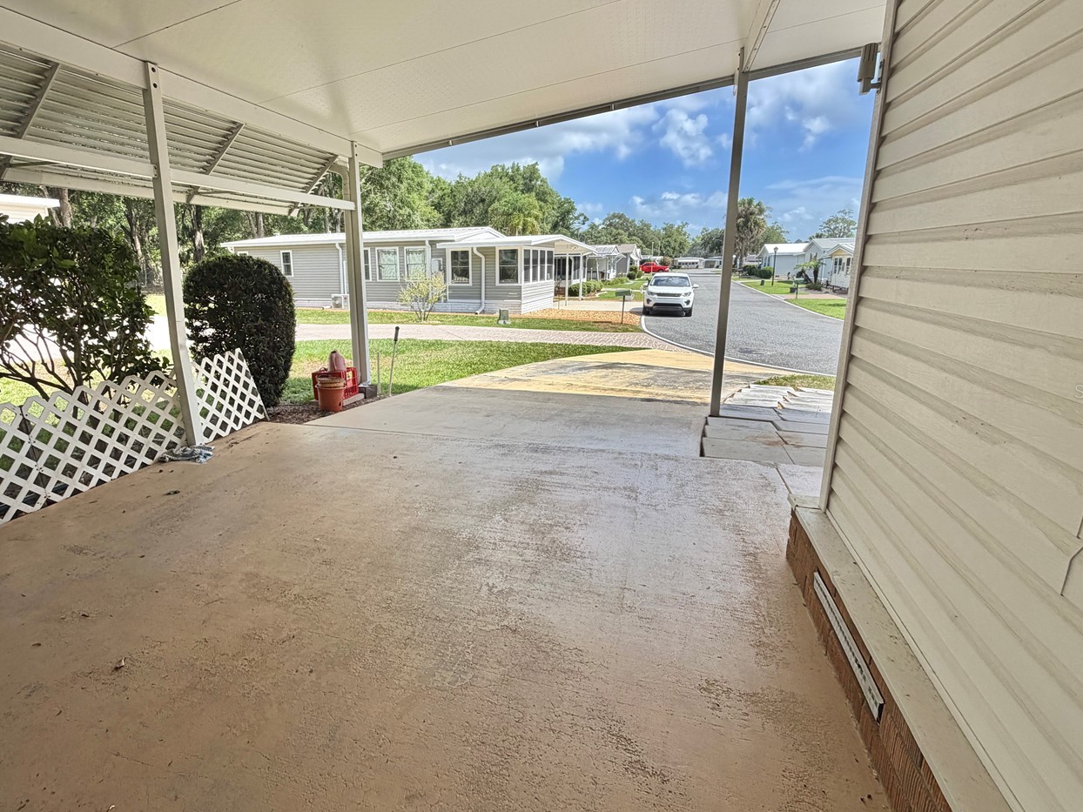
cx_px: 461
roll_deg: +2.0
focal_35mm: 18
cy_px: 391
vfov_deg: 71.6
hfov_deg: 87.1
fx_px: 563
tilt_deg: -12.8
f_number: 2.2
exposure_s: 1/644
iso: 40
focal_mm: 2.22
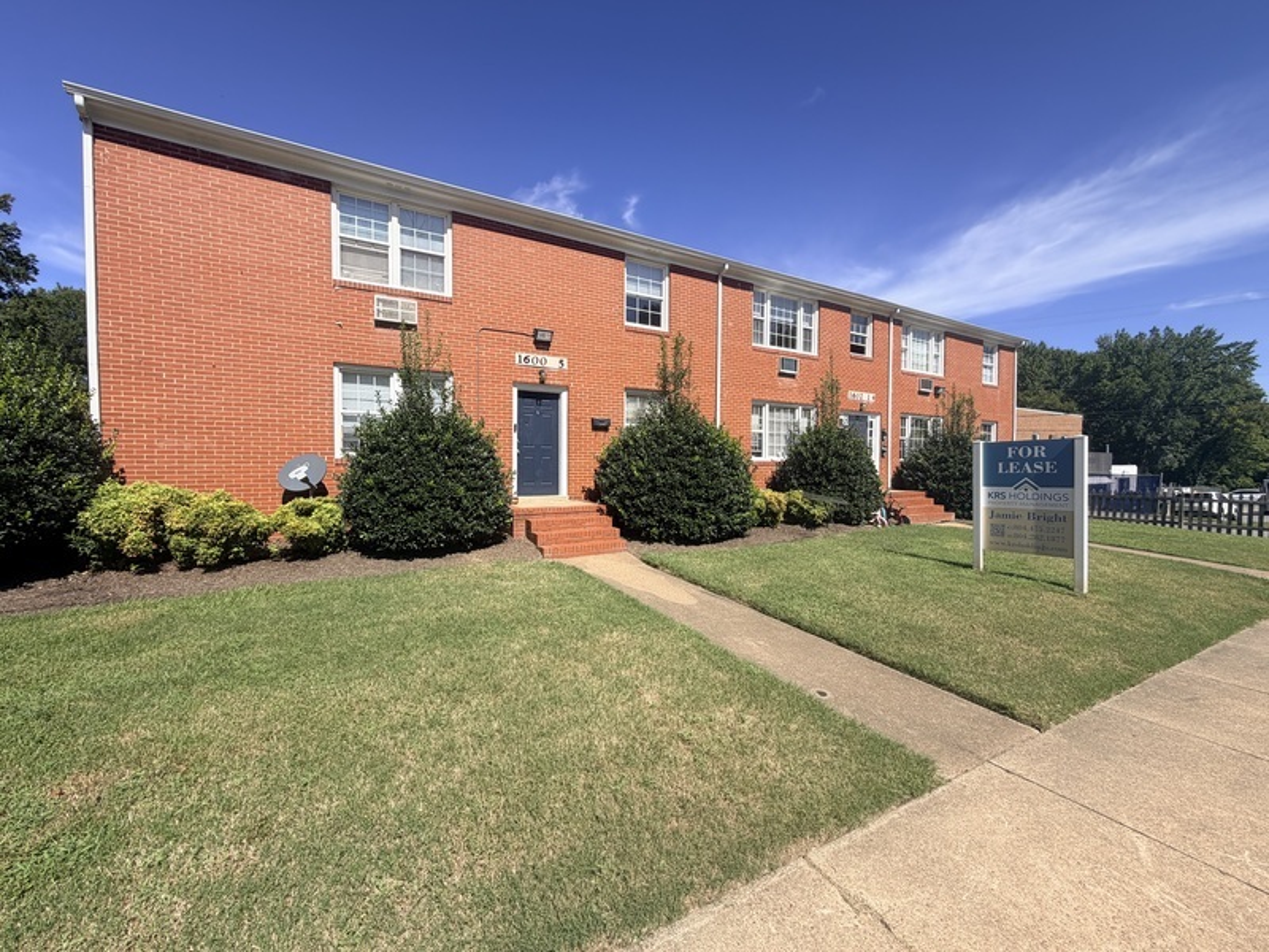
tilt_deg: -2.0
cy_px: 476
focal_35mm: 14
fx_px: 513
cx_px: 634
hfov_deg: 102.1
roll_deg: +0.1
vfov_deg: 85.7
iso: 25
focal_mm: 2.22
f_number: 2.2
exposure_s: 1/770
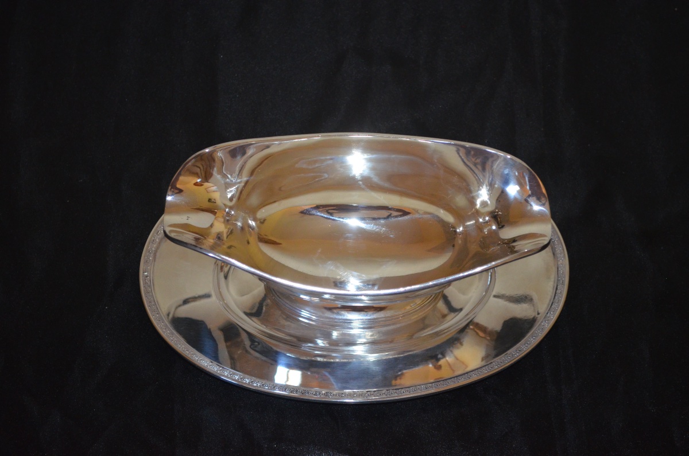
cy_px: 228
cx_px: 344
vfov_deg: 16.5
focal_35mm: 82
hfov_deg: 24.7
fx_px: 1576
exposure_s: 1/60
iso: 1800
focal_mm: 55
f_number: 5.6
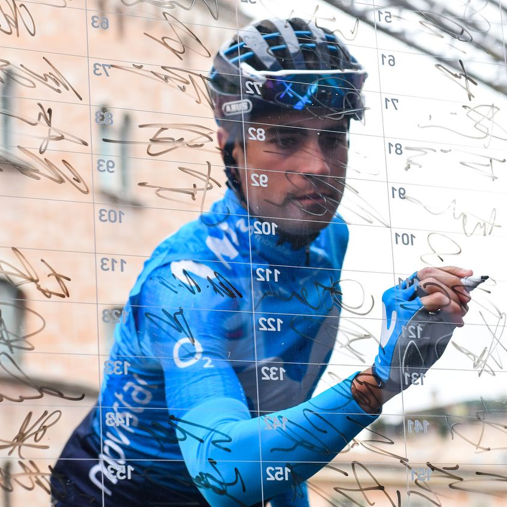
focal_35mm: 116
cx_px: 288
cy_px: 251
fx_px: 1922
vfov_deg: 15.0
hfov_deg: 15.0
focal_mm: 60
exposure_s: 1/800
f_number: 4.5
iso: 800
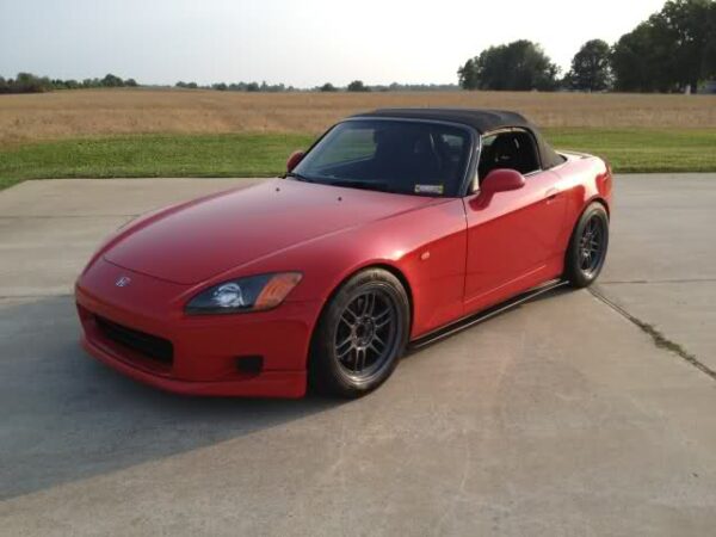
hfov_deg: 52.6
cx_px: 358
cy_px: 268
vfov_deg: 40.7
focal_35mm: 35
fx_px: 724
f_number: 2.4
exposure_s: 1/699
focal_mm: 4.28
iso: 64
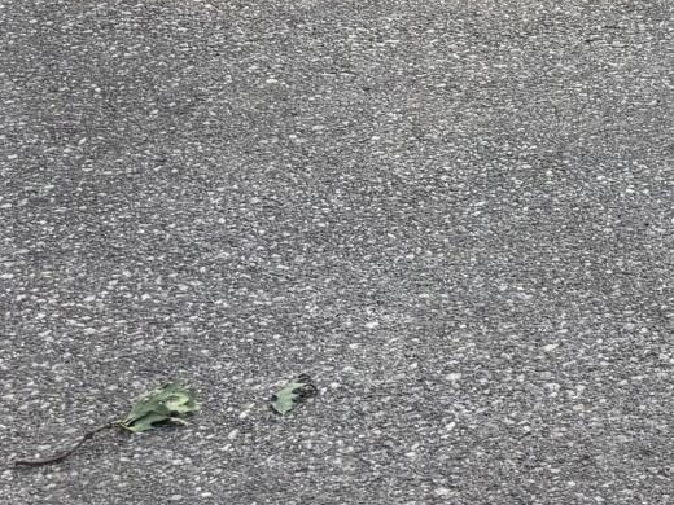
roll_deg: +0.3
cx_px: 1147
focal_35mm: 150
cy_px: -708
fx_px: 2921
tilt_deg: -4.2
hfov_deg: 12.2
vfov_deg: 8.9
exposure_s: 1/246
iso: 50
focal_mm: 5.96
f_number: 1.6
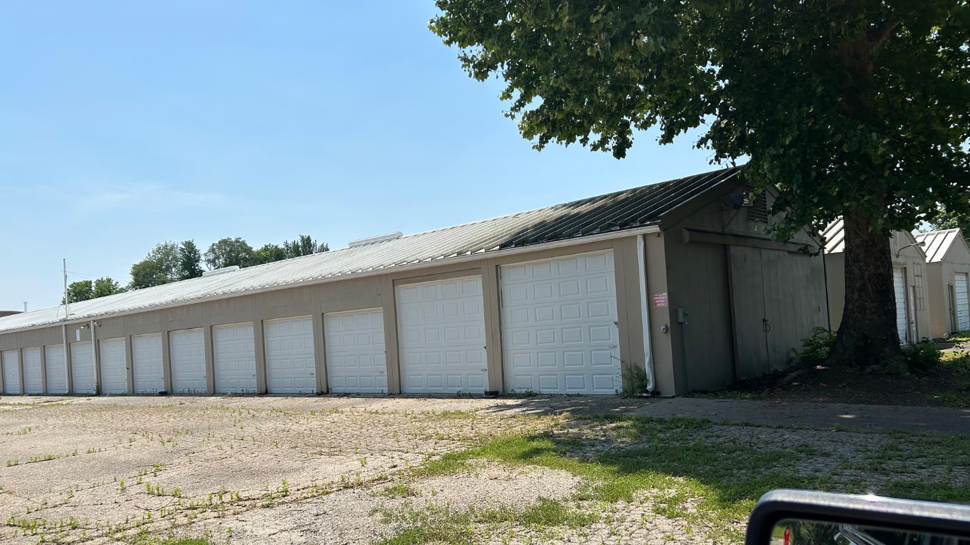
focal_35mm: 29
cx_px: 481
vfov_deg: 40.0
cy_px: 322
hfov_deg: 66.1
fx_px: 746
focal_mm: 5.7
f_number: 1.5
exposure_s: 1/5076
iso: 50
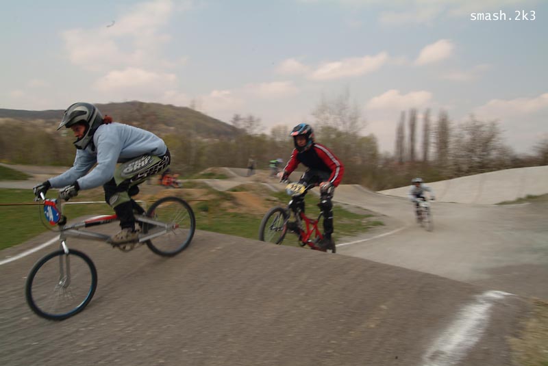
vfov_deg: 50.5
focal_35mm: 26
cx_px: 274
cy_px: 183
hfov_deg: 70.4
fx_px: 389
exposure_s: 1/125
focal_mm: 17
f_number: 9.5
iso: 100
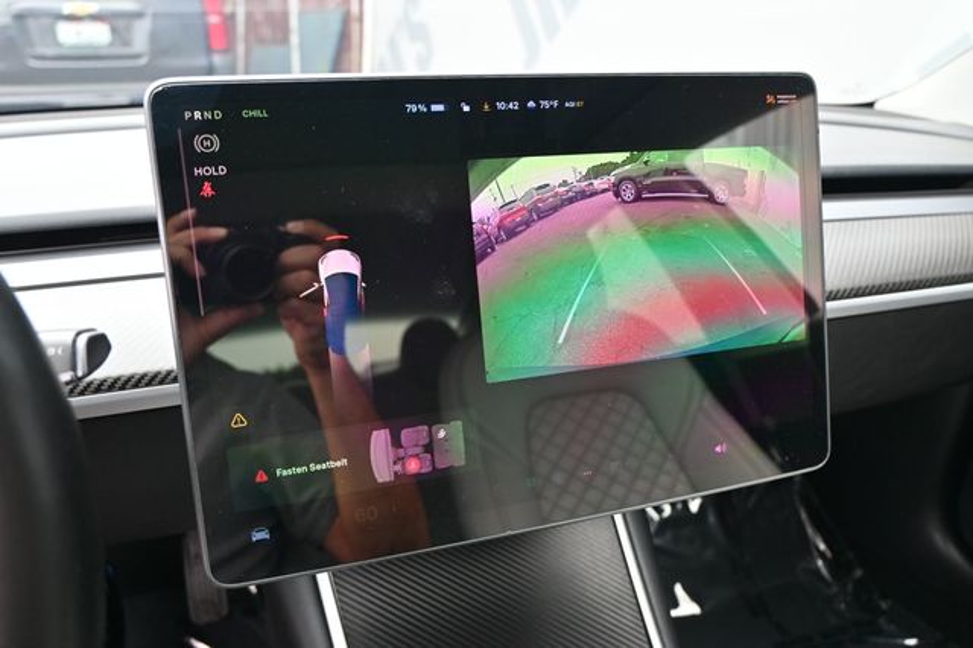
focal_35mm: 28
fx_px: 770
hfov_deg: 64.6
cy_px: 324
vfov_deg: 45.6
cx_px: 486
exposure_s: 1/125
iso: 400
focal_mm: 19
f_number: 3.8
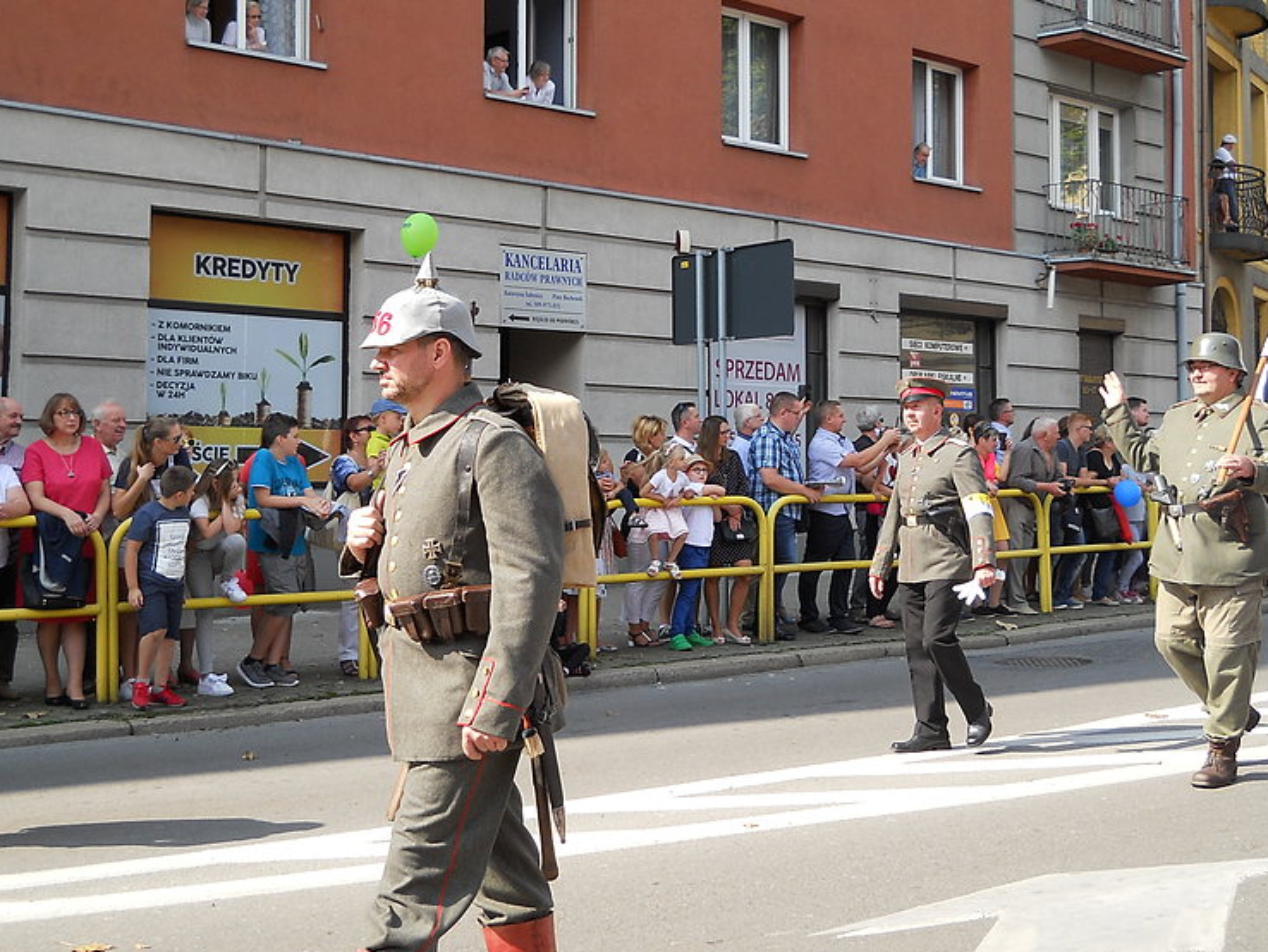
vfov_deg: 29.1
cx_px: 651
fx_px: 1832
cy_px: 470
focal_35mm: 50
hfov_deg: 38.2
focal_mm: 6.72
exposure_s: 1/320
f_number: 3.1
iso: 80
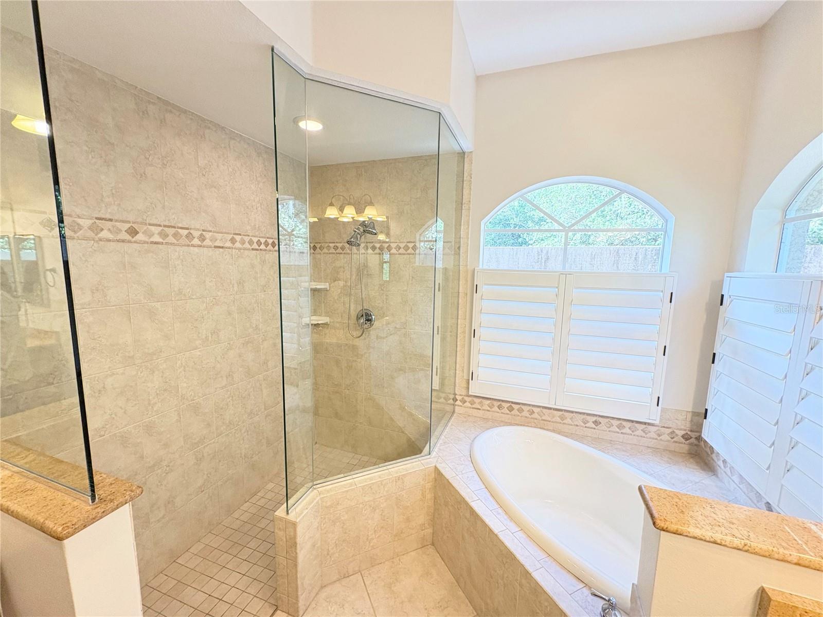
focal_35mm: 14
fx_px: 333
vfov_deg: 85.7
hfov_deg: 102.1
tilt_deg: -6.9
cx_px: 412
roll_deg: -0.6
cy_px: 308
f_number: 2.2
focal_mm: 2.22
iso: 320
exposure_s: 1/120
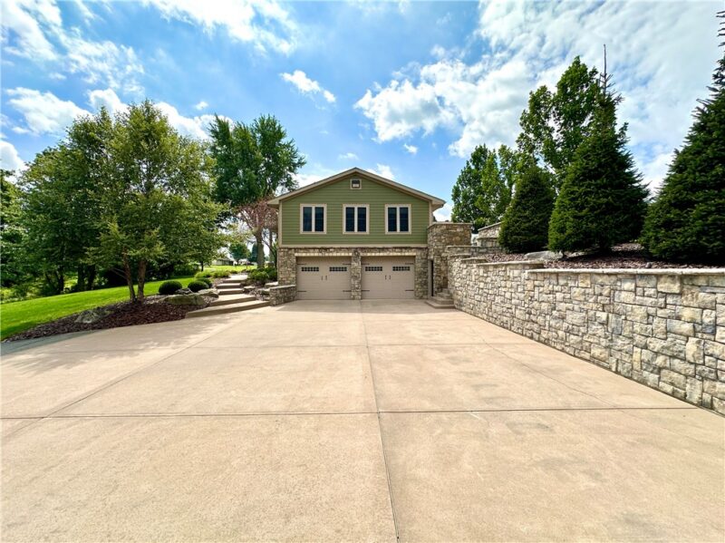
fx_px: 293
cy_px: 272
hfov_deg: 102.1
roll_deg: +0.0
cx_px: 362
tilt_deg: -0.5
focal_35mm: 14
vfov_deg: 85.6
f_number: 2.2
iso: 50
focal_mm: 2.22
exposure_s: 1/2506
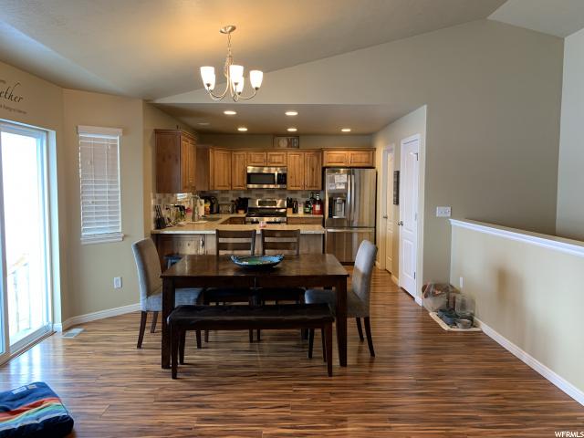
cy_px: 219
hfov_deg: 67.3
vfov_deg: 53.1
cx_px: 292
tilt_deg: -4.7
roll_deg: -0.4
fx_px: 439
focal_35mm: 26
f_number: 1.8
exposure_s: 1/60
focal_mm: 4.25
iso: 160
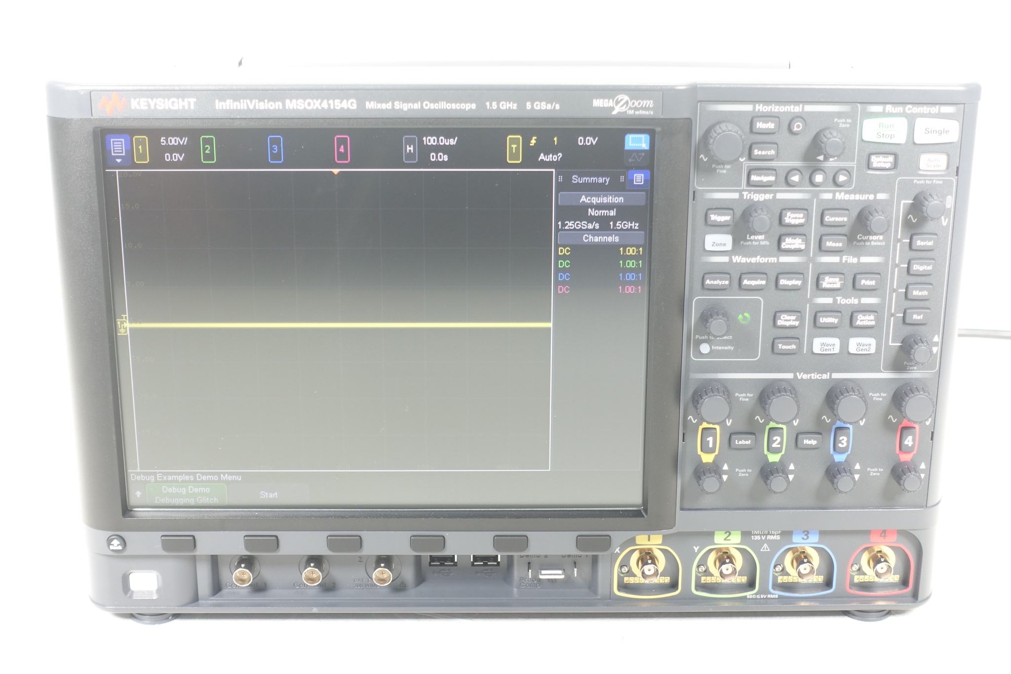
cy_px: 337
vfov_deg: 21.6
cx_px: 506
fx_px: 1769
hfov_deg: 31.9
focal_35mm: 63
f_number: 2.8
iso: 320
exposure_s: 1/80
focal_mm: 22.95
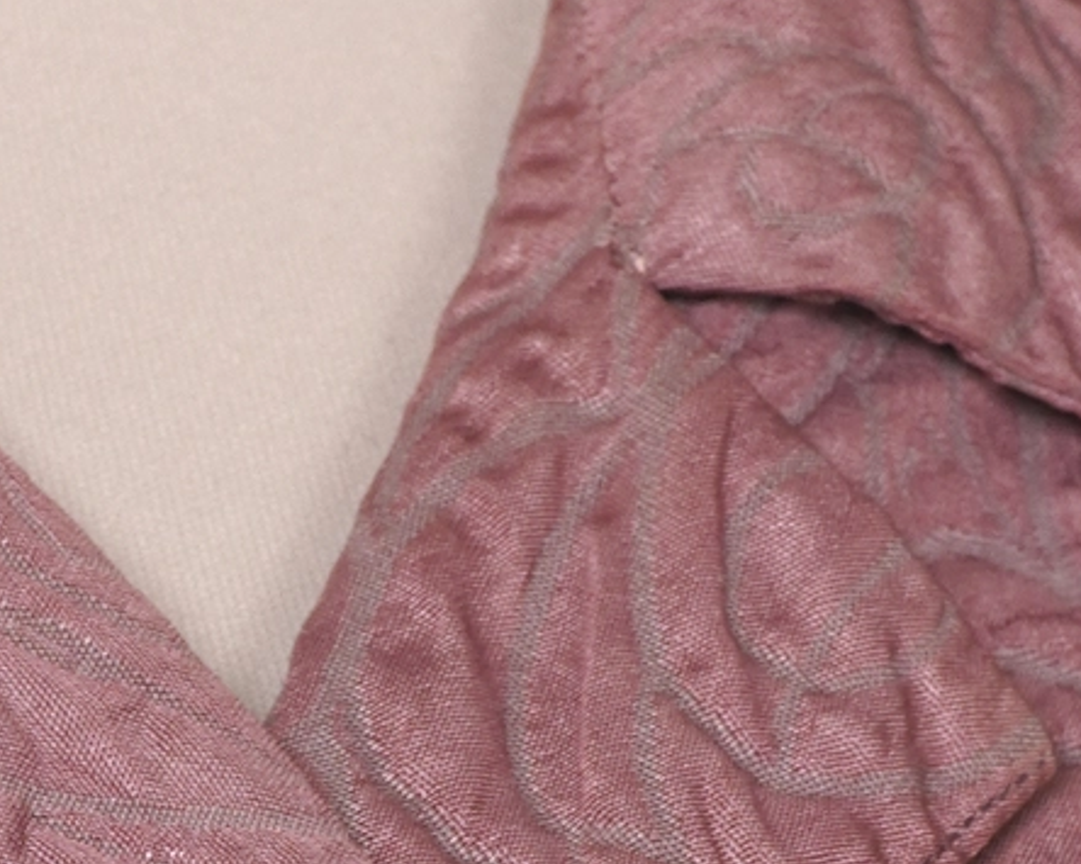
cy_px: 1176
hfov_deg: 6.6
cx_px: 139
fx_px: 9340
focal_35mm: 292
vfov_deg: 5.3
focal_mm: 32
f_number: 5.6
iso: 200
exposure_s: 1/13
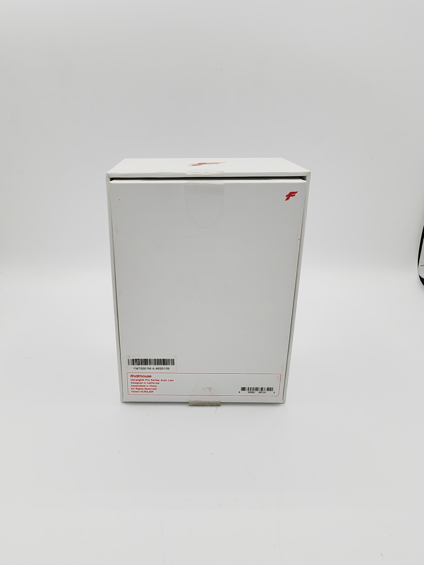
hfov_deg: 53.1
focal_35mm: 26
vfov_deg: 67.3
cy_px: 282
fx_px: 425
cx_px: 212
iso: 50
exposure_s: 1/400
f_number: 2.2
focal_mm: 2.16
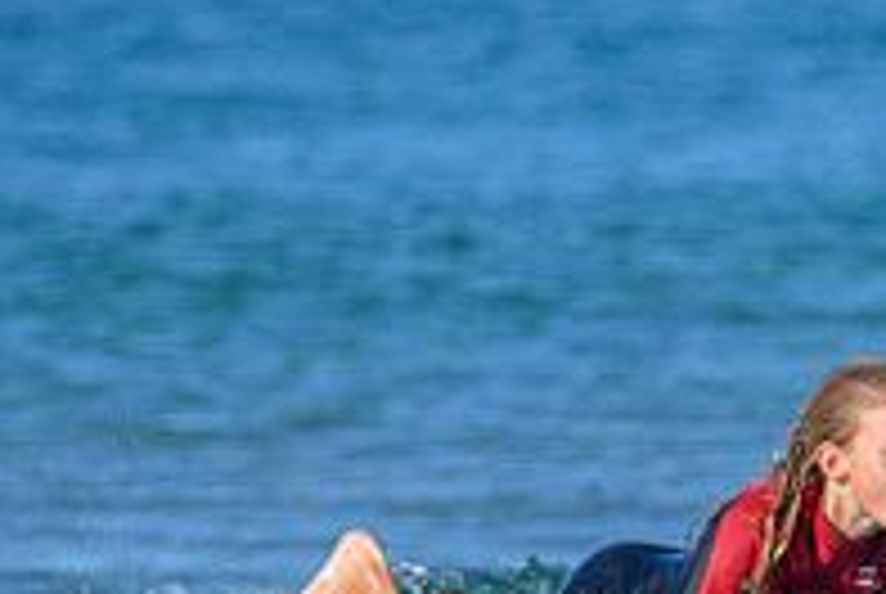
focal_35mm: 2093
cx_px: 945
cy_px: 753
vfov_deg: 0.7
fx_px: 51588
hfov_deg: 1.0
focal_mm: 560
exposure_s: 1/1600
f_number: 8
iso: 280
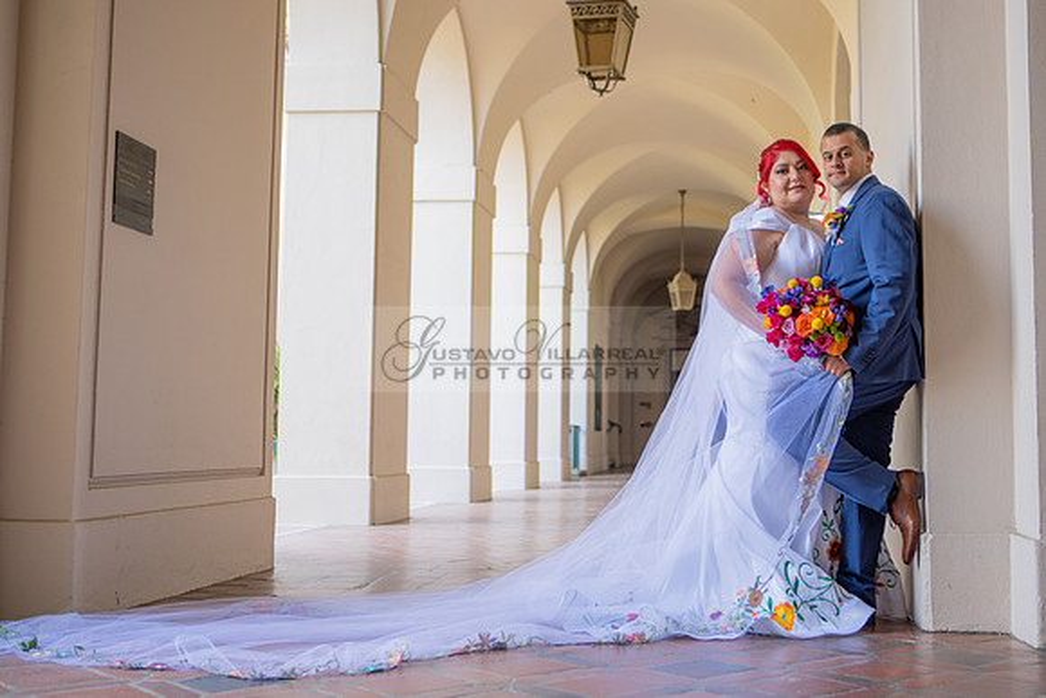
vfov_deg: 28.2
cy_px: 308
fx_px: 1390
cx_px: 590
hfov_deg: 41.2
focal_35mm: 48
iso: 250
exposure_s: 1/160
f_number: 2.8
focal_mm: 42
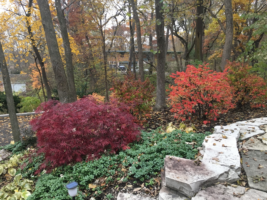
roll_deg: -1.4
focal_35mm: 29
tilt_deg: -11.4
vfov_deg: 48.2
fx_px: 224
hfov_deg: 61.7
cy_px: 100
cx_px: 134
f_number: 2.2
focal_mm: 4.15
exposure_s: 1/30
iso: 32
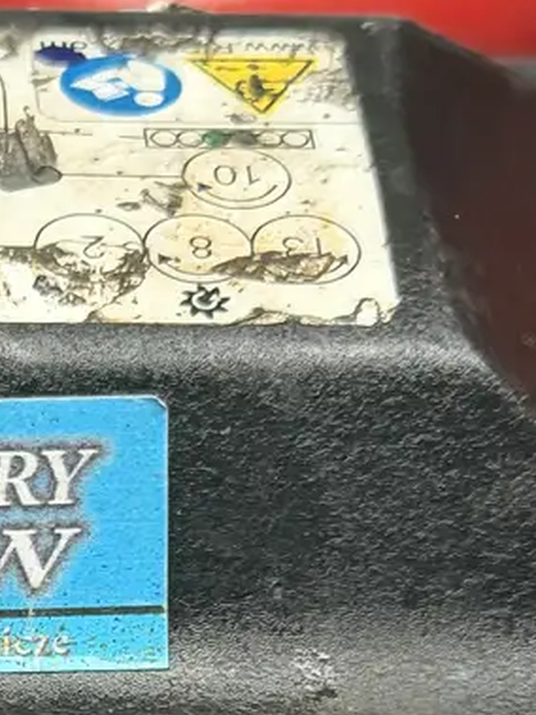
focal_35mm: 152
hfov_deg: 9.5
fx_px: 3140
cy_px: 966
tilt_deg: -46.6
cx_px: -251
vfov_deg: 12.5
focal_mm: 6.76
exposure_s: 1/33
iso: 500
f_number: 1.78
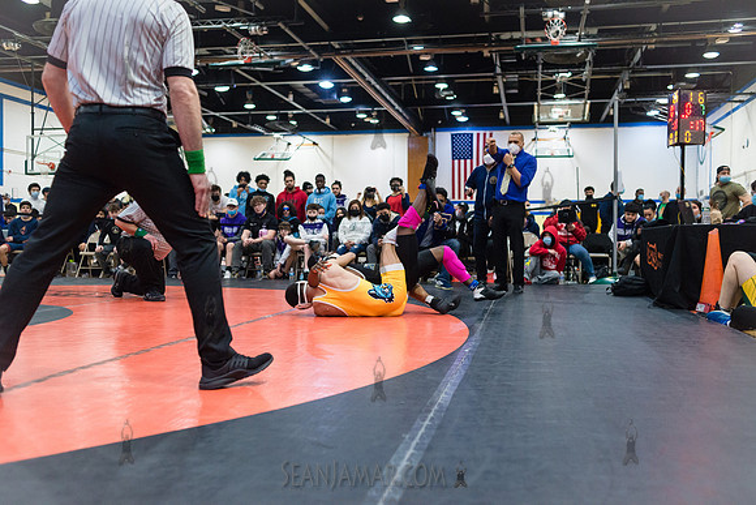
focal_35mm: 35
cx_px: 378
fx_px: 735
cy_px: 252
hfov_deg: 54.4
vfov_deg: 37.9
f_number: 3.5
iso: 4000
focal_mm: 35
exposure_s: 1/400
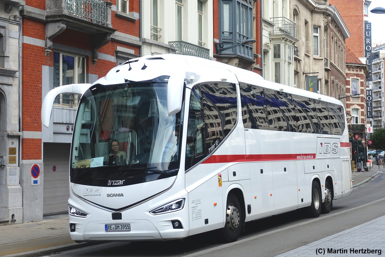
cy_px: 128
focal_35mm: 63
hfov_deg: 31.9
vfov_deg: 21.6
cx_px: 192
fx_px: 674
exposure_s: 1/1600
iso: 250
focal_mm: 23.14
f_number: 2.8
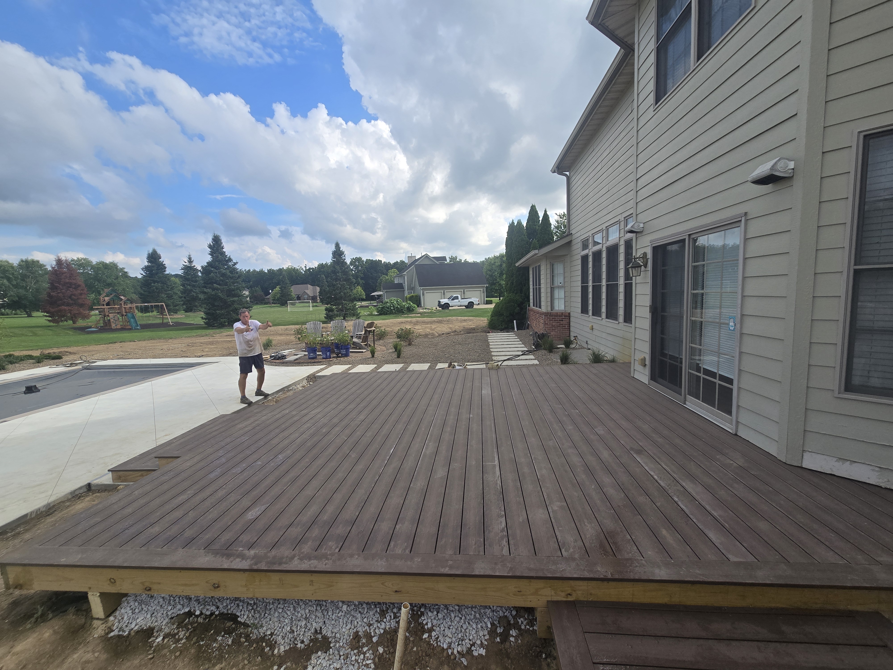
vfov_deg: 89.9
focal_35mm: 13
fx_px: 335
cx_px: 446
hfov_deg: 106.2
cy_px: 335
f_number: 2.2
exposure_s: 1/1361
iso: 50
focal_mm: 2.2
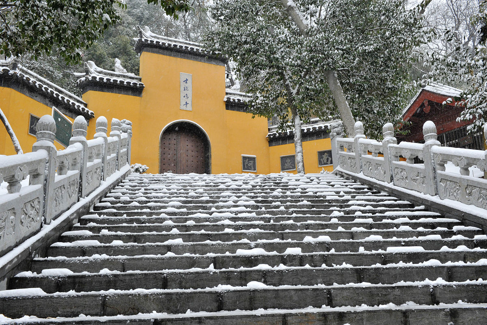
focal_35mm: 34
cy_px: 162
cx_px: 244
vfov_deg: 38.9
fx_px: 460
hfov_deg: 55.8
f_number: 16
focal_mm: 34
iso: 1600
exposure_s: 1/125
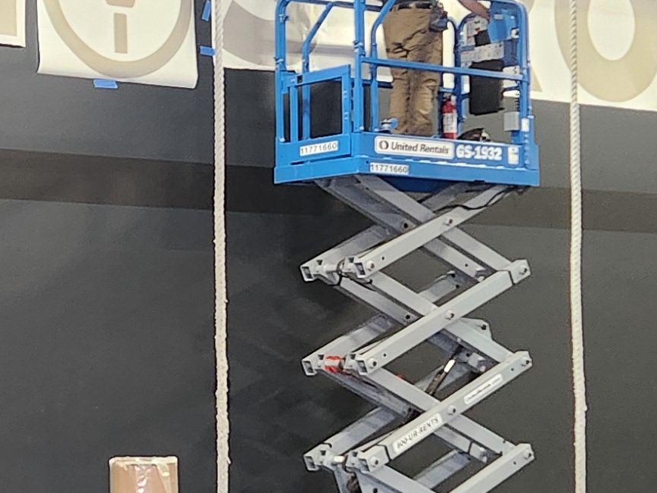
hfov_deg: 18.1
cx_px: -11
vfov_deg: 13.9
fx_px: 2012
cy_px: 349
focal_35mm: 106
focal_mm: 5.4
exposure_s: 1/120
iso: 400
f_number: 1.8
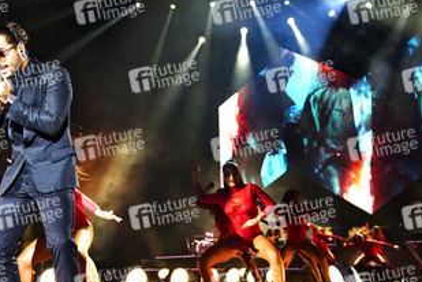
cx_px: 127
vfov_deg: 37.6
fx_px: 410
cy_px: 179
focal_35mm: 35
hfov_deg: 52.9
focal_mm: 24
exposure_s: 1/320
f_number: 2.8
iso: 1600
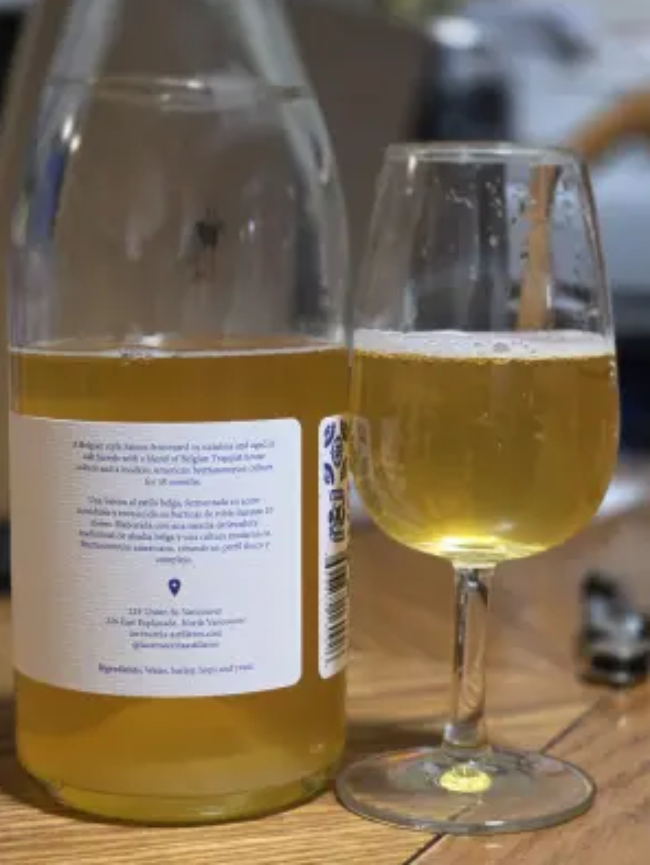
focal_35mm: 70
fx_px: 1751
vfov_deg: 27.8
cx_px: 323
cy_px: 428
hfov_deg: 21.0
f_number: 2.4
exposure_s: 1/30
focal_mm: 7.9
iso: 400
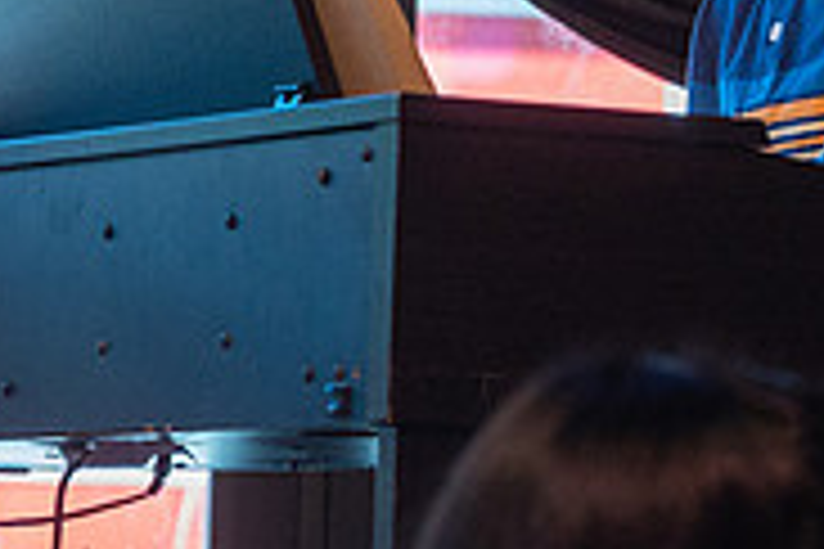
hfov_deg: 6.9
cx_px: 711
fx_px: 6843
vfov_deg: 4.6
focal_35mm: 299
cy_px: -177
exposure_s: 1/160
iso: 1600
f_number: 4
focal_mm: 70
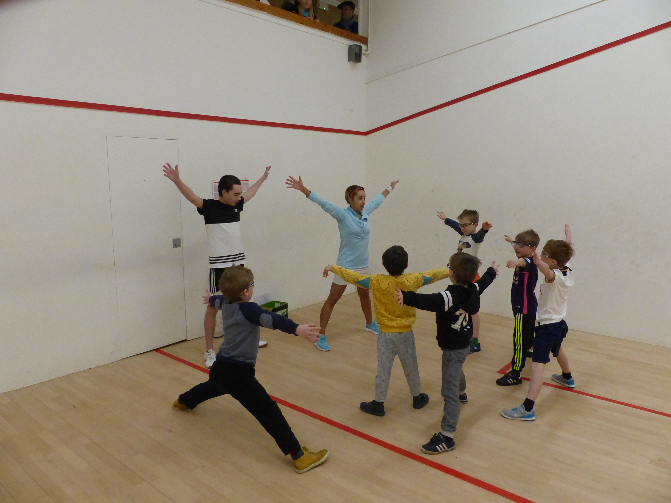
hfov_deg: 69.4
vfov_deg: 54.9
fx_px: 485
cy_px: 252
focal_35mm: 25
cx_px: 336
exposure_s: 1/250
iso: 500
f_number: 2.8
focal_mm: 4.5
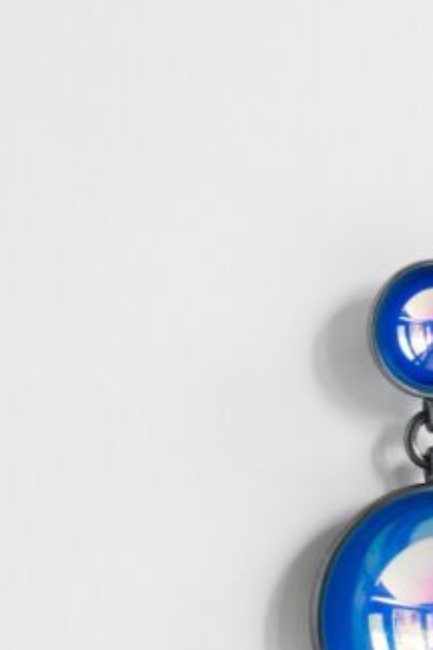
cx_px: 617
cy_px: 441
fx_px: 6170
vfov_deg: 6.0
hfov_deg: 4.0
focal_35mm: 342
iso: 100
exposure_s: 1/4
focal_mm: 96
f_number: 16
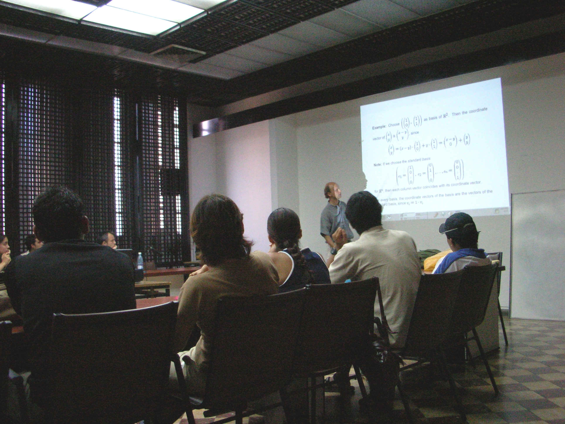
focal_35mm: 35
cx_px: 282
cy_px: 212
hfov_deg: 52.6
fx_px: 571
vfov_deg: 40.7
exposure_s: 1/40.4
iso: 400
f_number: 3
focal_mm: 5.8
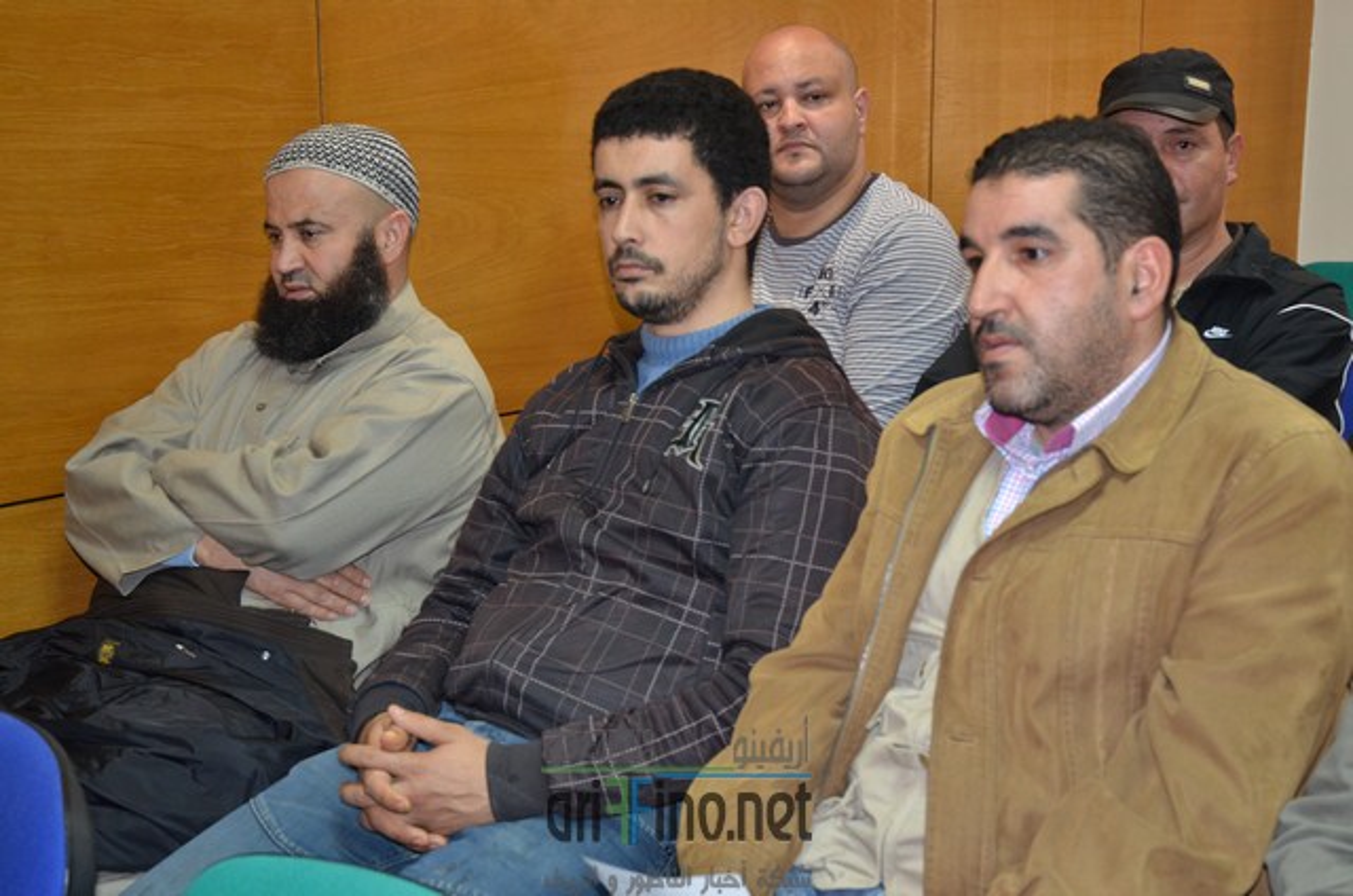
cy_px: 448
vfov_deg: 22.5
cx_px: 676
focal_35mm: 60
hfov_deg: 33.5
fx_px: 2250
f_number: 4.2
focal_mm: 40
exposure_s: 1/60
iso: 800
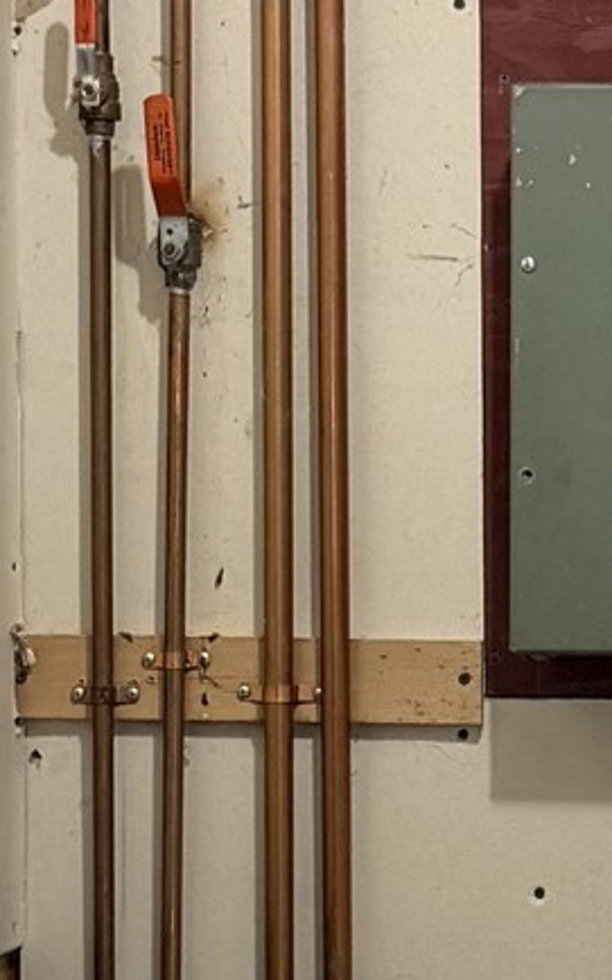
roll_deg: -0.2
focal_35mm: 135
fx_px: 3605
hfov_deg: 9.6
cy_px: 869
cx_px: 718
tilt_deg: -3.5
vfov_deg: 15.3
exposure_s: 1/120
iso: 200
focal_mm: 6.76
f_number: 1.78
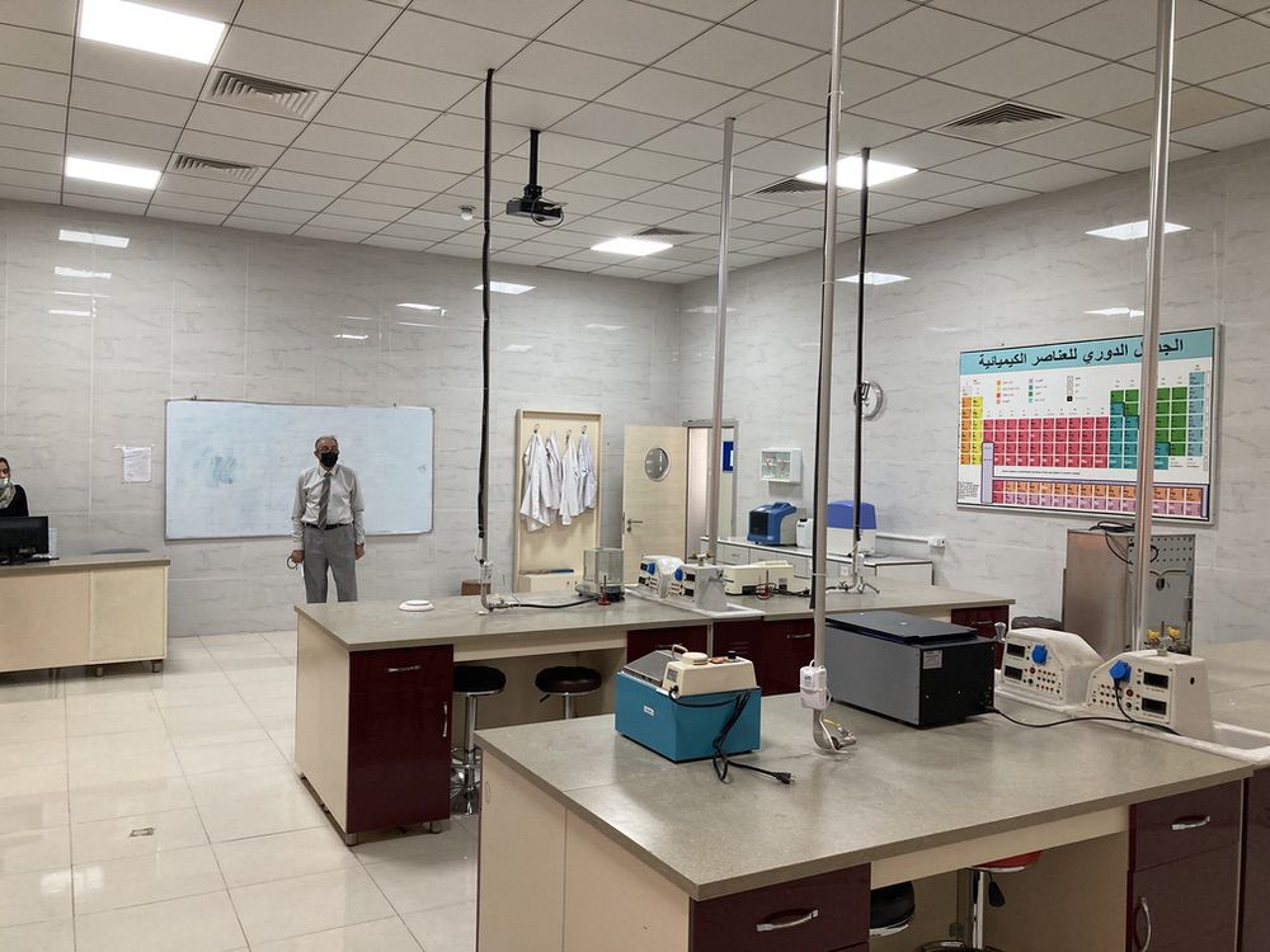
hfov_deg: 63.4
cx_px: 635
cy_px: 476
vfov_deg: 49.7
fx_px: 1027
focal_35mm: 28
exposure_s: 1/60
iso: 100
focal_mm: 3.99
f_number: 1.8
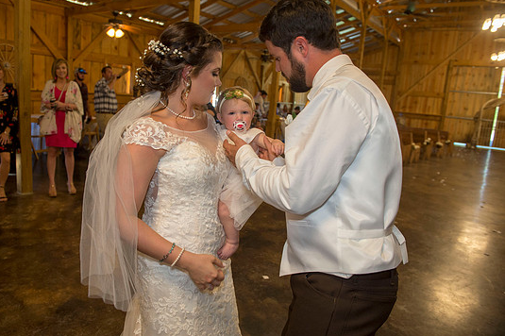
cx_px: 232
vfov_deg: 49.5
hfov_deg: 69.3
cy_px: 161
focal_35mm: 26
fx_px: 364
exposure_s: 1/125
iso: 1600
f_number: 4
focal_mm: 24
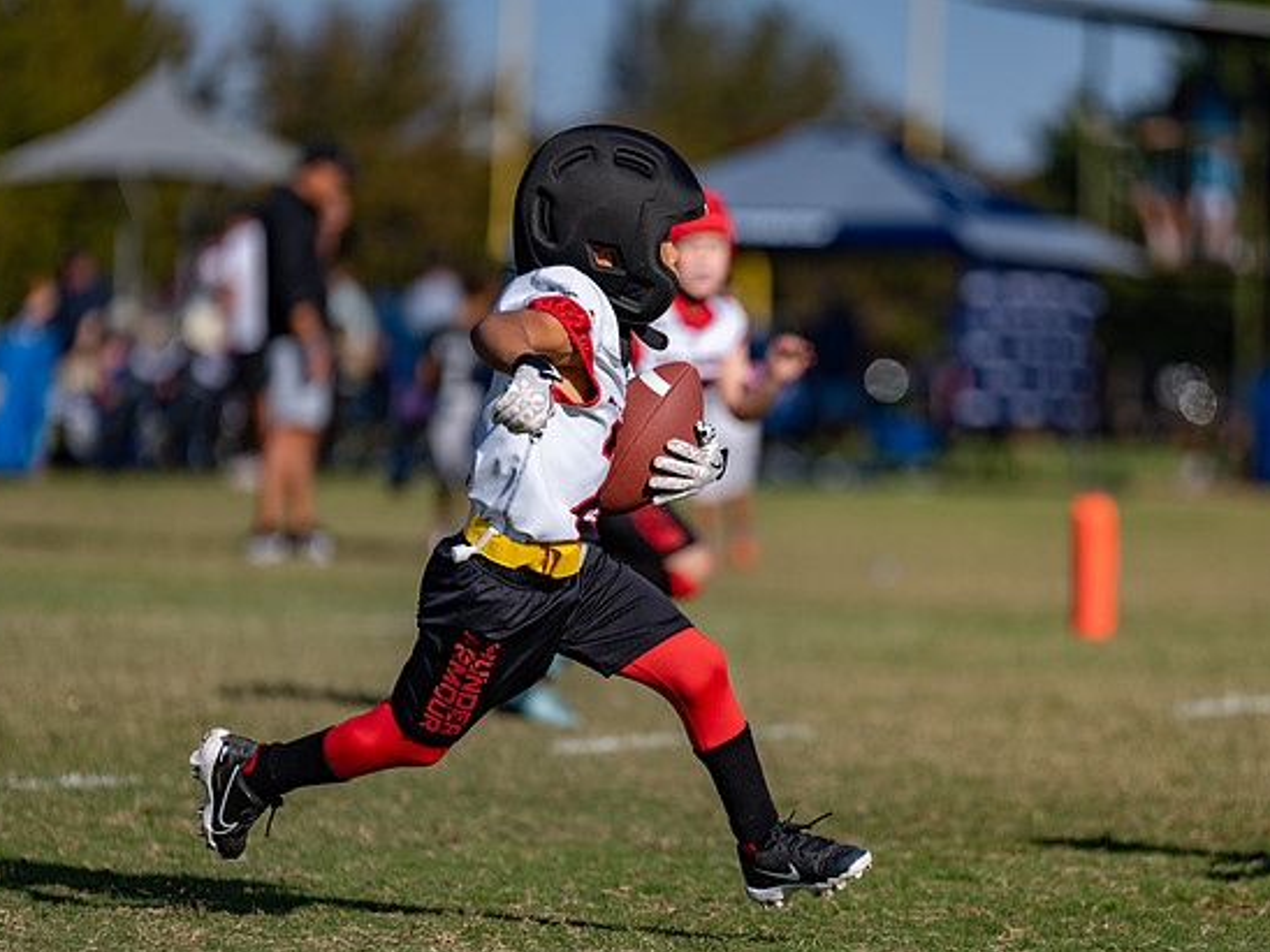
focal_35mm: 251
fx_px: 9209
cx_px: 734
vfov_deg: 5.9
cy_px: 549
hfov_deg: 7.9
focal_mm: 182
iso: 100
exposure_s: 1/3200
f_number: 2.8
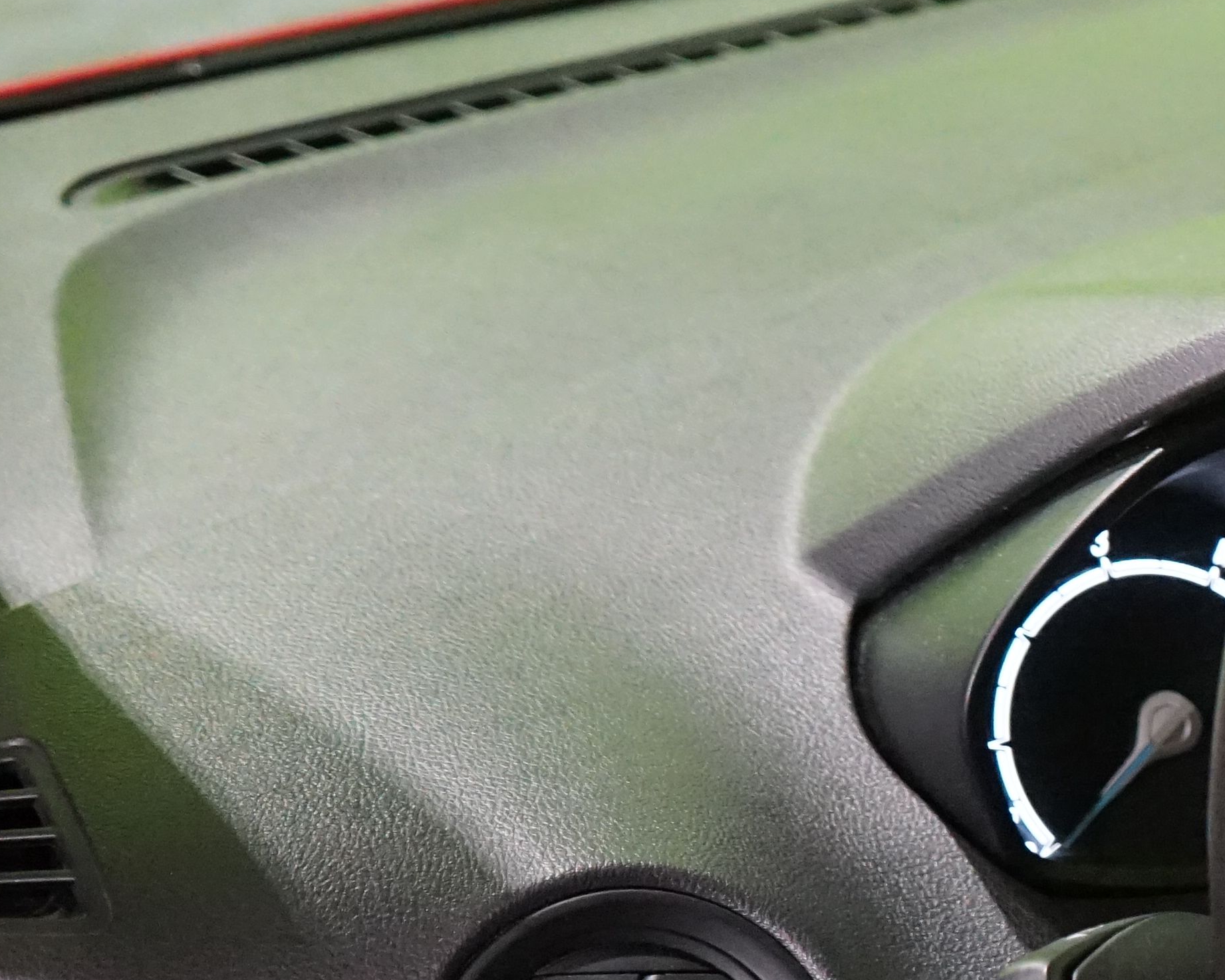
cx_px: 1701
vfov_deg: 14.3
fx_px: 3880
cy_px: 809
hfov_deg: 16.7
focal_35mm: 107
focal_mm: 35
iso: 6400
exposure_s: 1/100
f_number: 4
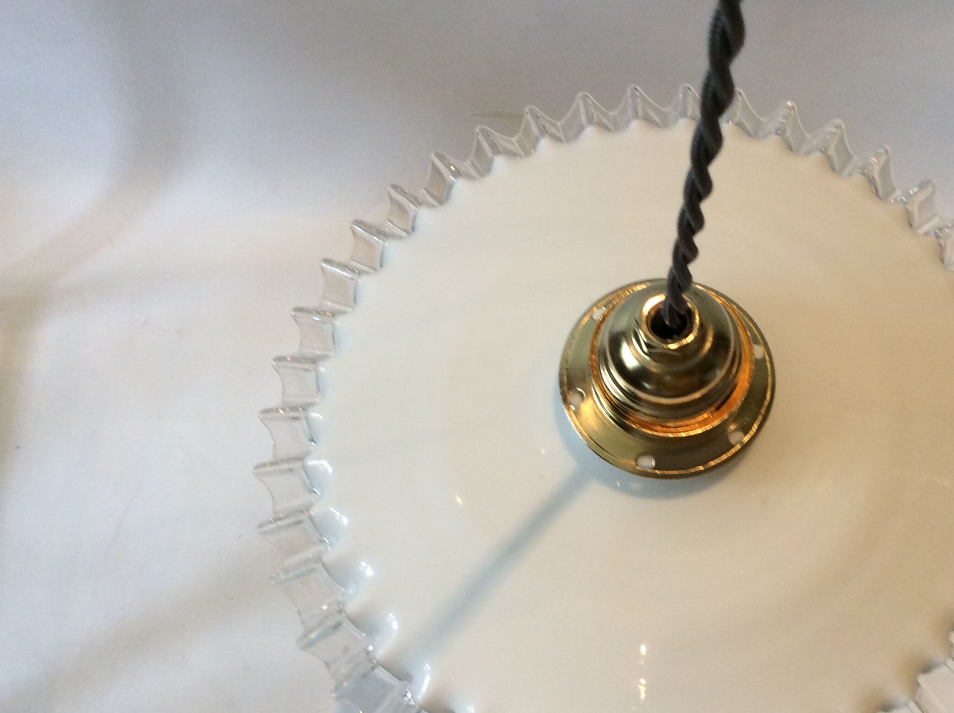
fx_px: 1101
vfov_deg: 35.7
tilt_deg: -72.5
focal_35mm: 40
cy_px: 431
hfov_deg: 46.7
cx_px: 562
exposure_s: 1/25
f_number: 2.4
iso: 64
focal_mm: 3.3
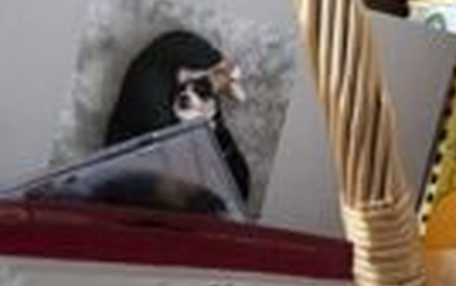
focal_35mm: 132
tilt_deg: -36.1
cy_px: 157
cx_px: 752
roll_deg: -0.1
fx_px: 1642
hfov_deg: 14.4
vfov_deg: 9.9
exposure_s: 1/62
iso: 125
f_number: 1.6
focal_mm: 5.1
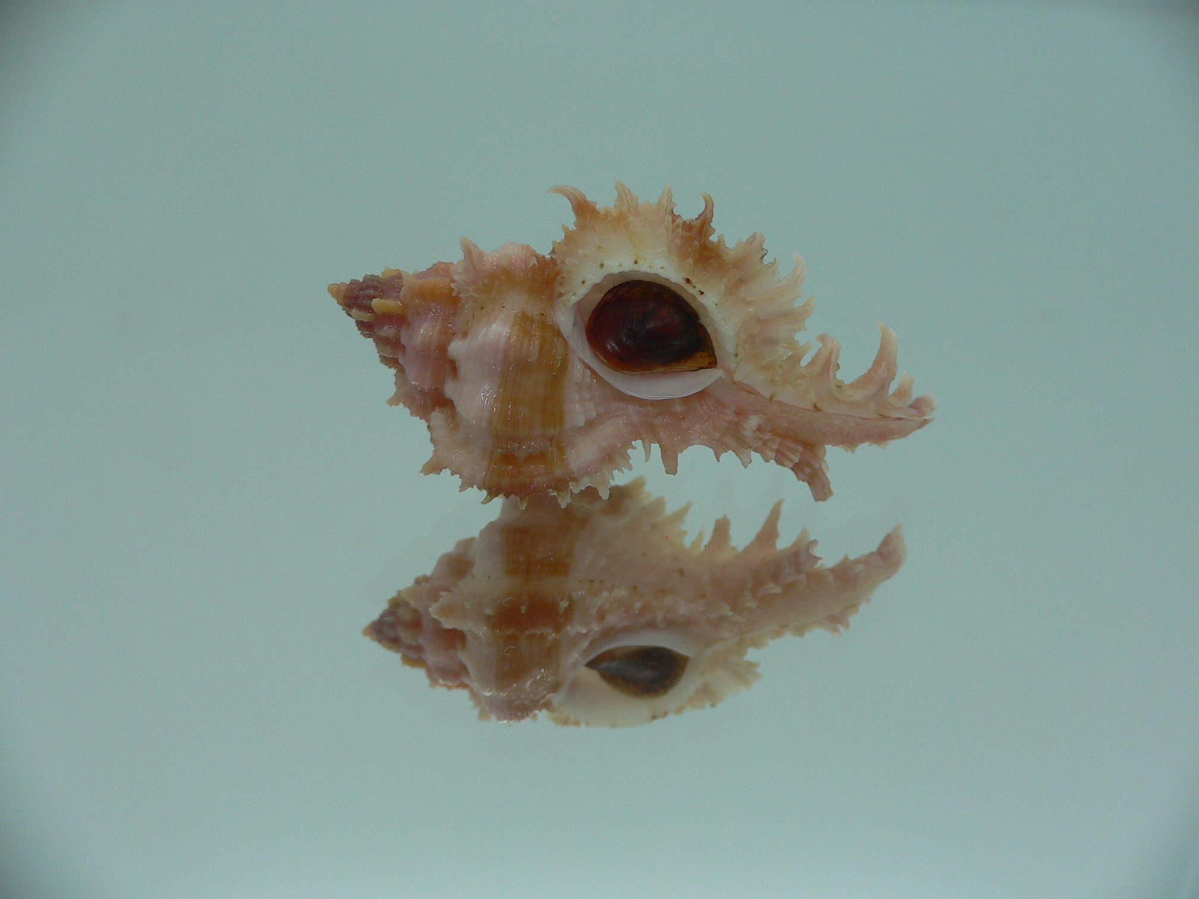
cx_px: 600
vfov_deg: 40.7
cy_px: 450
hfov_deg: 52.6
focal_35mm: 35
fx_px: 1212
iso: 80
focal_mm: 4.6
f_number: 2.8
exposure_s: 1/60
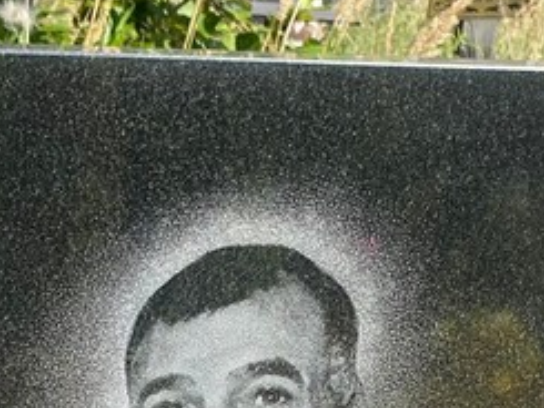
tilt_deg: -29.6
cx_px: 49
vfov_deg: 15.7
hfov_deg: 22.4
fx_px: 1336
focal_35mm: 85
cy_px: 654
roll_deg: -3.4
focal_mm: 4.25
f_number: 1.8
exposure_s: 1/1429
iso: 32
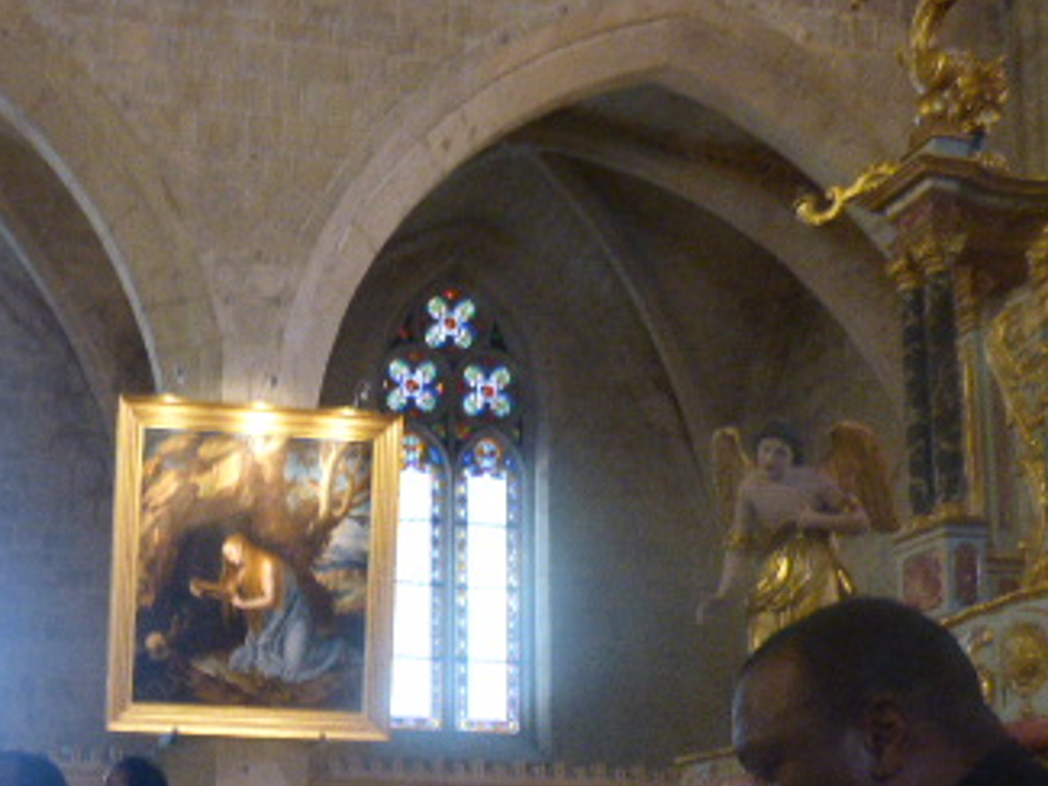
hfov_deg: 32.0
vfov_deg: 24.1
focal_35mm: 59
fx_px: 1787
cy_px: 718
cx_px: 245
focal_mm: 5.3
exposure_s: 1/15
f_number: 2.9
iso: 500
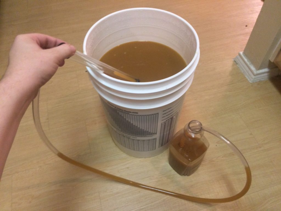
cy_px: 106
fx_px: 235
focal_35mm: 29
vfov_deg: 48.2
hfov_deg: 61.7
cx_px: 140
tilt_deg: -53.0
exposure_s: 1/17
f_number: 2.2
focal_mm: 4.15
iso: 320
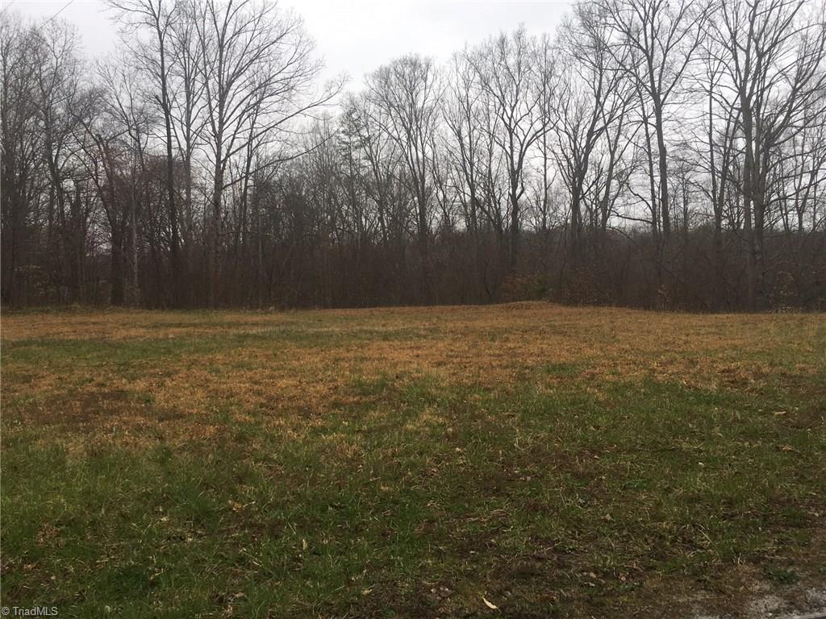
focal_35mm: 29
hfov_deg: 61.7
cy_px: 310
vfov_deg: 48.2
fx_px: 692
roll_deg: +0.9
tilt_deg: +1.0
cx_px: 413
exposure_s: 1/392
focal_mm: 4.15
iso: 25
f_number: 2.2
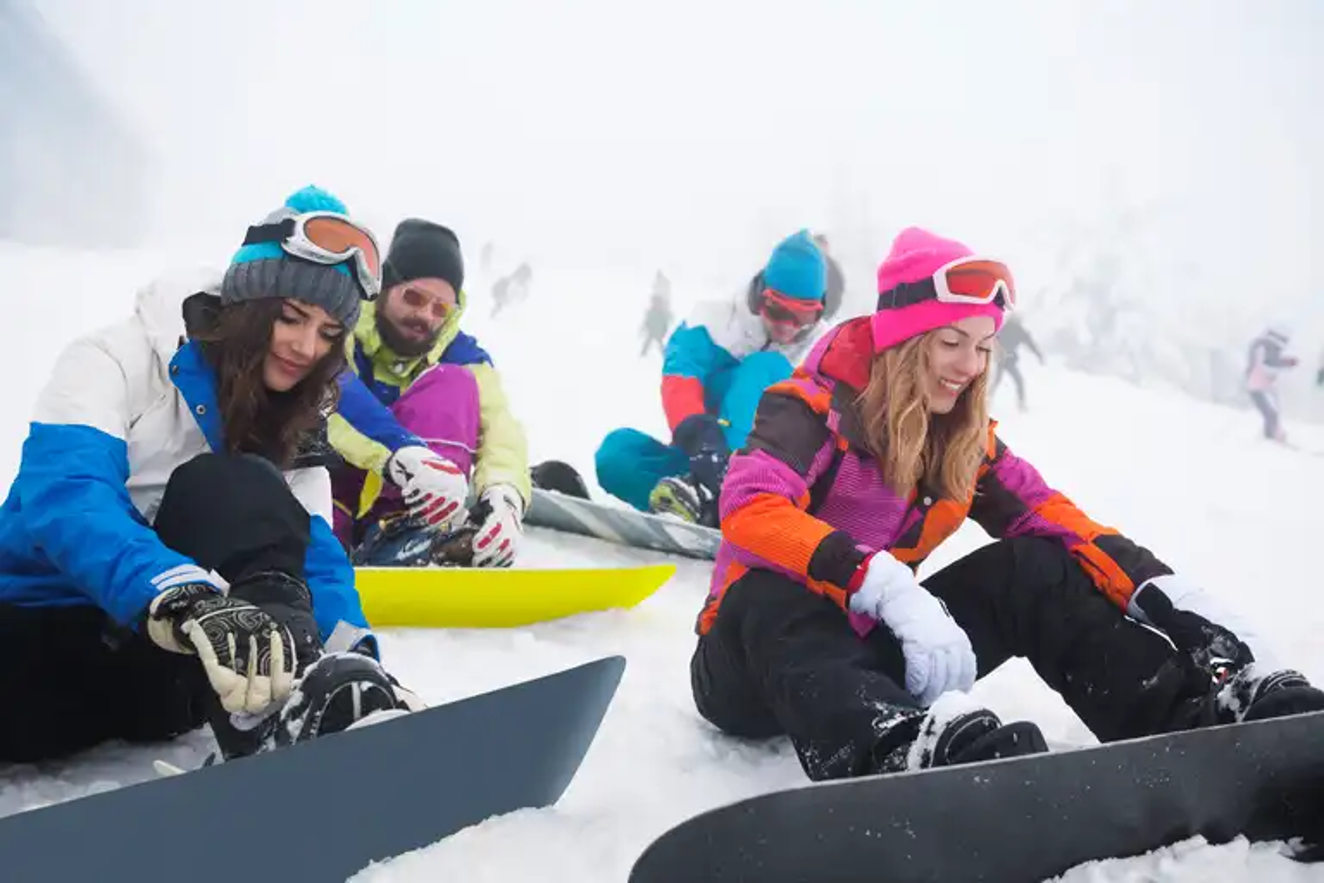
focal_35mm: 40
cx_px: 662
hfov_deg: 48.5
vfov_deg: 33.4
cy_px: 442
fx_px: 1471
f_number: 3.5
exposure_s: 1/800
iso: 100
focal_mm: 40
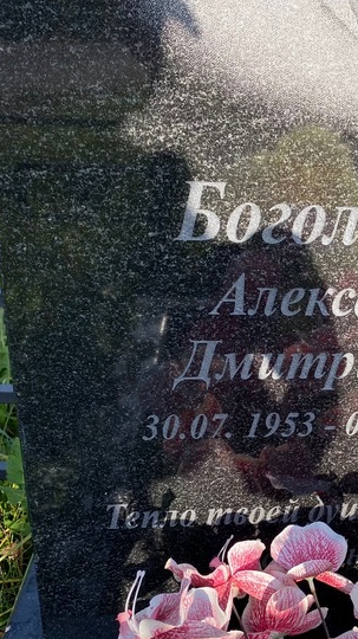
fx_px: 710
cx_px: 349
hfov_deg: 26.9
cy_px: 334
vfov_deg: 48.4
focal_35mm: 42
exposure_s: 1/1135
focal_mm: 4.25
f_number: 1.8
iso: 32
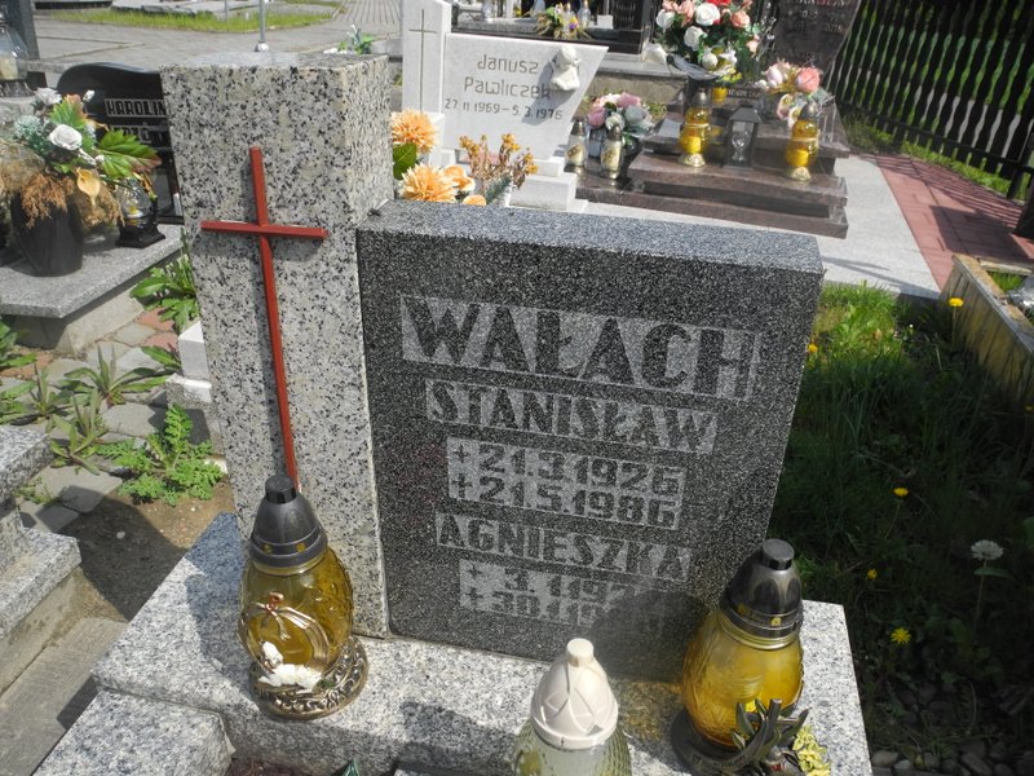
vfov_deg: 49.7
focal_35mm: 28
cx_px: 517
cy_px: 388
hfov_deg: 63.4
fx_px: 836
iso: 100
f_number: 3.5
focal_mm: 6
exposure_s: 1/800
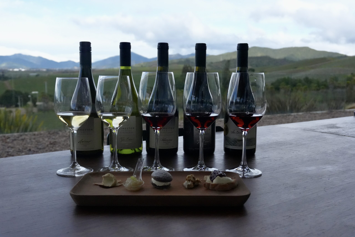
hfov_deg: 49.6
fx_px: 385
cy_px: 118
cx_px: 178
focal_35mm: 39
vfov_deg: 34.2
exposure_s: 1/8000
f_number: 5.6
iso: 4000
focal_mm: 26
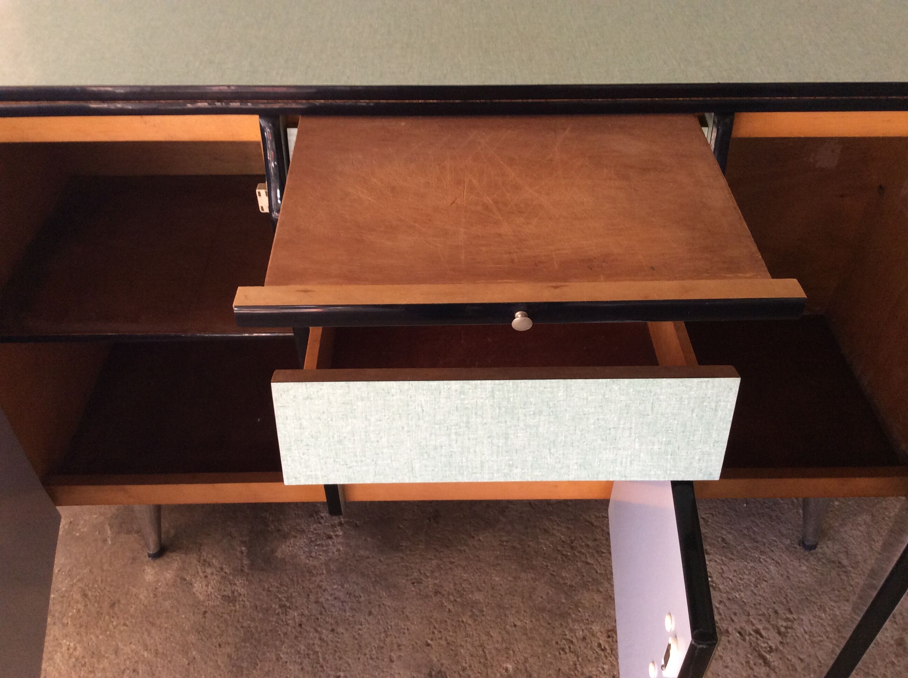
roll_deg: -0.5
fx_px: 838
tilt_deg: -42.6
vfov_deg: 44.1
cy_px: 339
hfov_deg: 56.9
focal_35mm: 32
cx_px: 454
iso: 100
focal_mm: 3.3
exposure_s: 1/25
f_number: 2.4
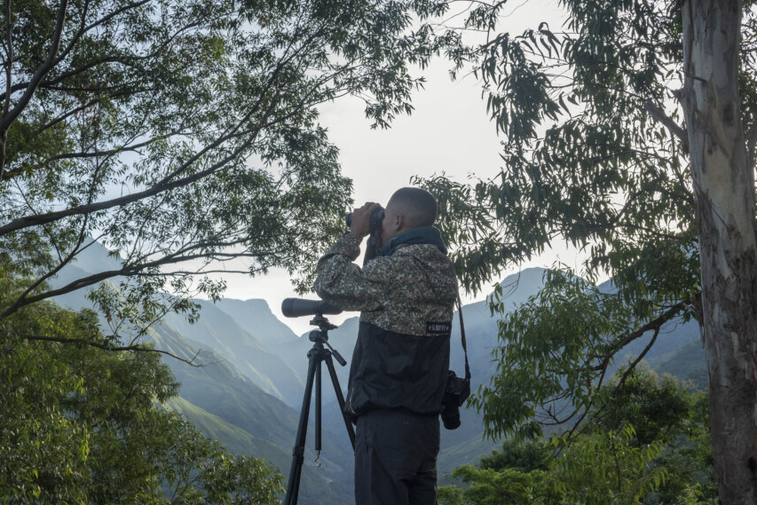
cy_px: 337
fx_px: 946
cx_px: 340
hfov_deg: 43.5
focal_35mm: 45
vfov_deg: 29.7
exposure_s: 1/125
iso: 400
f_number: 9
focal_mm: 32
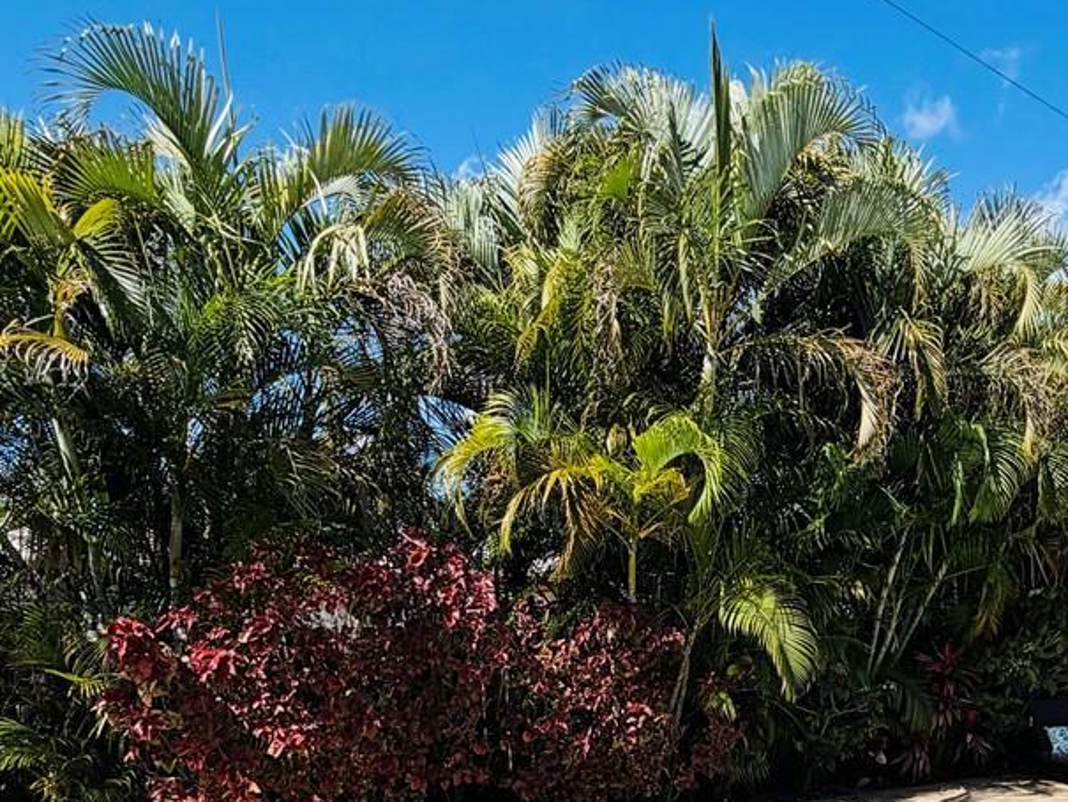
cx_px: 807
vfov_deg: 35.6
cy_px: 768
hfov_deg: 48.1
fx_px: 1142
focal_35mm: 37
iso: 20
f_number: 2.2
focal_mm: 2.22
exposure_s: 1/955
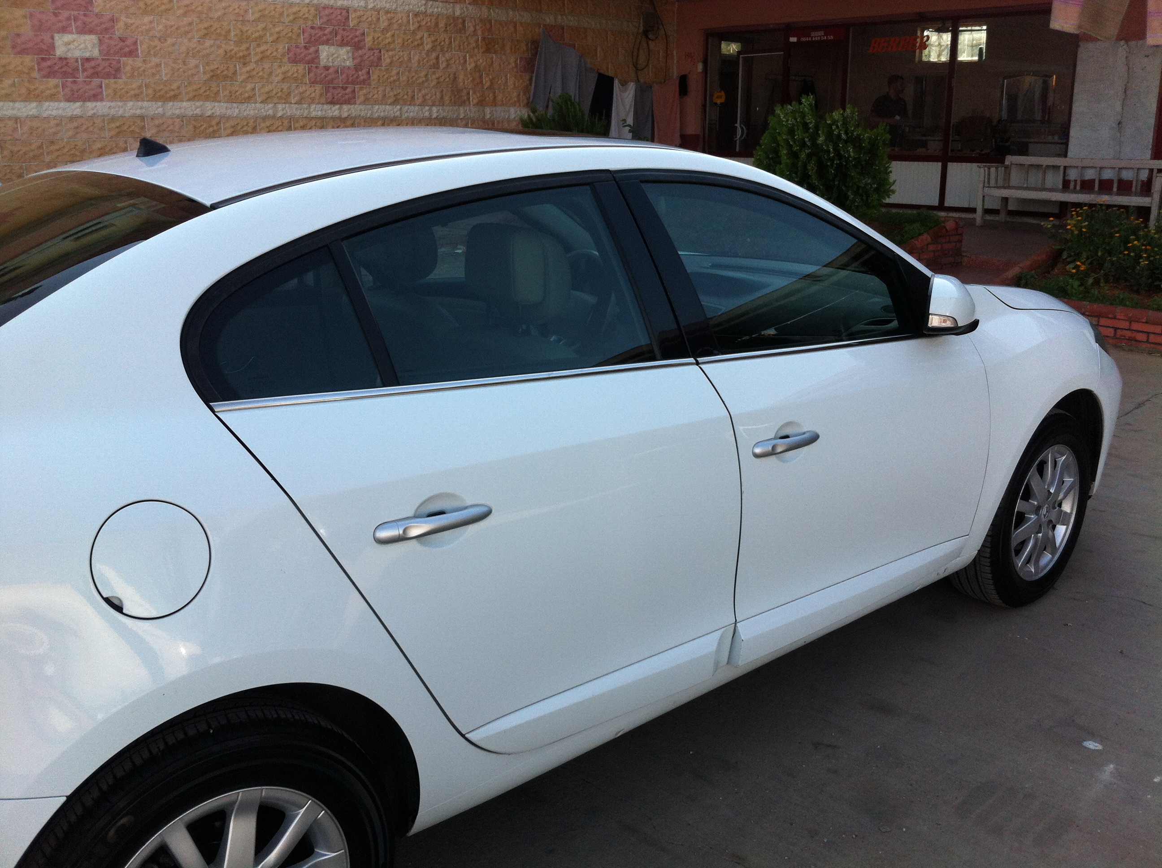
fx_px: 1173
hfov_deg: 52.7
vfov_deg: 40.6
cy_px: 434
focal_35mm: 35
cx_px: 581
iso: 80
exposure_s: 1/603
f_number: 2.8
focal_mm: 3.85
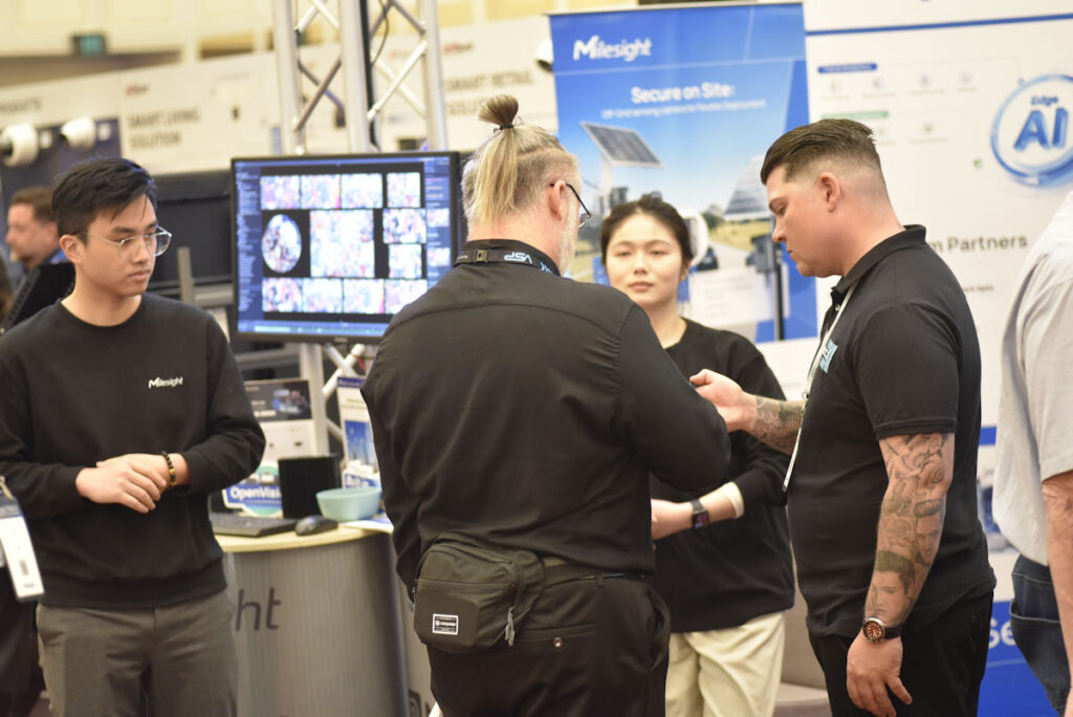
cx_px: 536
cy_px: 358
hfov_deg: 20.4
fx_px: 2982
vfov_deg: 13.7
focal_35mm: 100
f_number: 2.8
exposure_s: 1/125
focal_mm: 100
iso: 4000
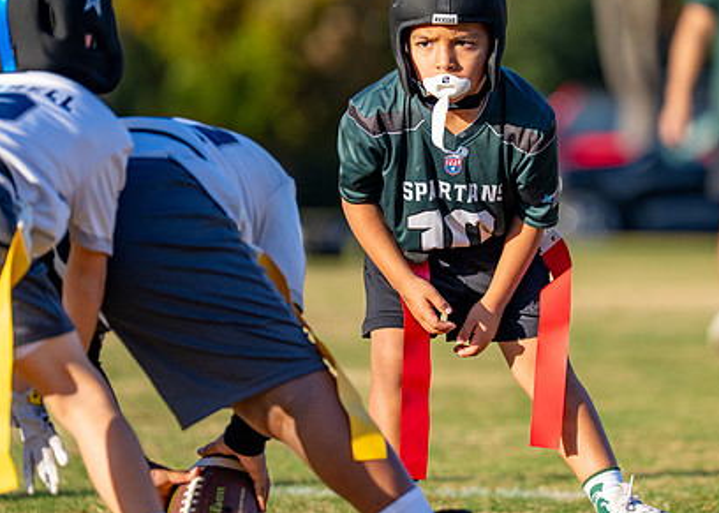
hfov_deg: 5.1
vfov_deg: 3.6
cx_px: 539
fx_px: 8082
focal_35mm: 396
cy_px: 137
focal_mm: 200
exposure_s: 1/3200
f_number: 2.8
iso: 200
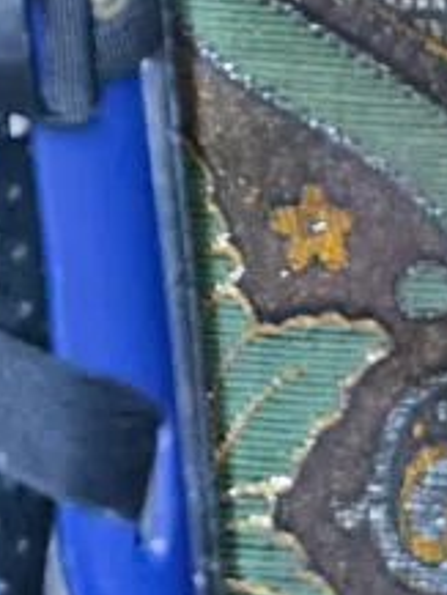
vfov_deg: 11.2
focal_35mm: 151
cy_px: -769
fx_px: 2597
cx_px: -658
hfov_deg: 8.8
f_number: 1.9
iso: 1250
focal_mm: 6.92
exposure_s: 1/25
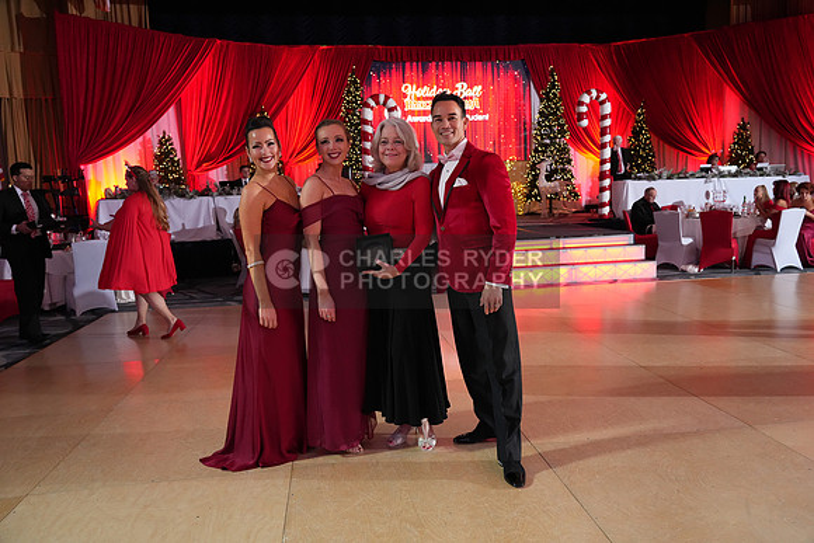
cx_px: 407
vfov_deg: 48.0
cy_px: 272
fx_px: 611
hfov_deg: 67.4
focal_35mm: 27
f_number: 4
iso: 3200
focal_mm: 27
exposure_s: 1/200
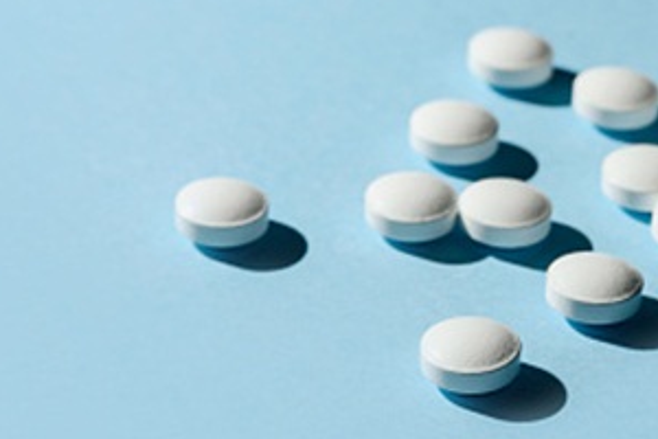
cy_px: 178
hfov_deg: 10.5
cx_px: 476
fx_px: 3582
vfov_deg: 7.0
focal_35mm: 196
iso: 125
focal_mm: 98
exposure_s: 1/160
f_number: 14
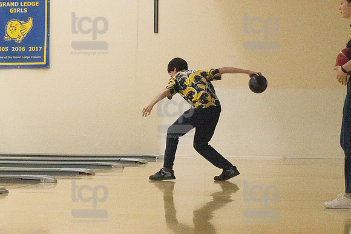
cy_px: 117
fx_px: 1023
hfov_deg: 19.5
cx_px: 176
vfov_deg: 13.0
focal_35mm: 105
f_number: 4.5
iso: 10000
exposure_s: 1/1250
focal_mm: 70
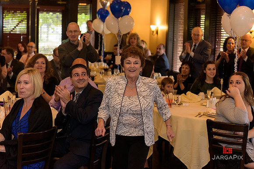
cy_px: 84
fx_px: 494
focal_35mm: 70
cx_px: 127
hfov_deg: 28.8
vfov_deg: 19.5
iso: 1600
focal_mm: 70
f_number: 3.2
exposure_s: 1/125
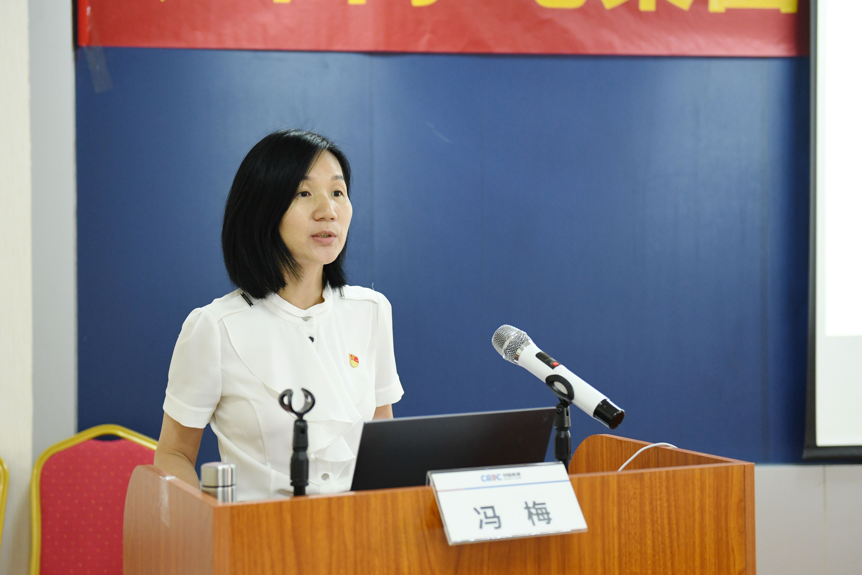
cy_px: 288
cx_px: 431
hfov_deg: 39.6
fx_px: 1197
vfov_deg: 27.0
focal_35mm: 50
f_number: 2.8
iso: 2000
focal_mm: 50
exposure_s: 1/160
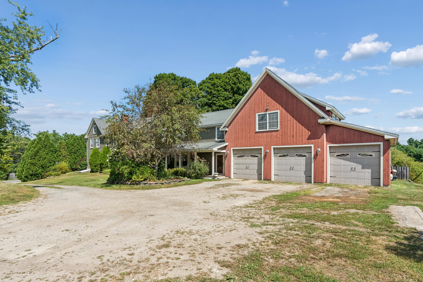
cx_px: 212
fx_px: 212
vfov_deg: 67.4
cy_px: 141
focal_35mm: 18
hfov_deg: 90.0
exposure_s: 1/2000
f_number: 7.1
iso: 640
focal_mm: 18
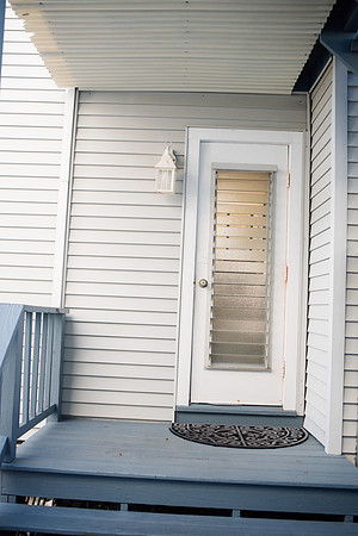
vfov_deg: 54.4
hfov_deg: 37.9
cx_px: 179
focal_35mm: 35
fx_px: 522
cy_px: 268
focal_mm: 35
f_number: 2.8
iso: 640
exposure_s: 1/1250
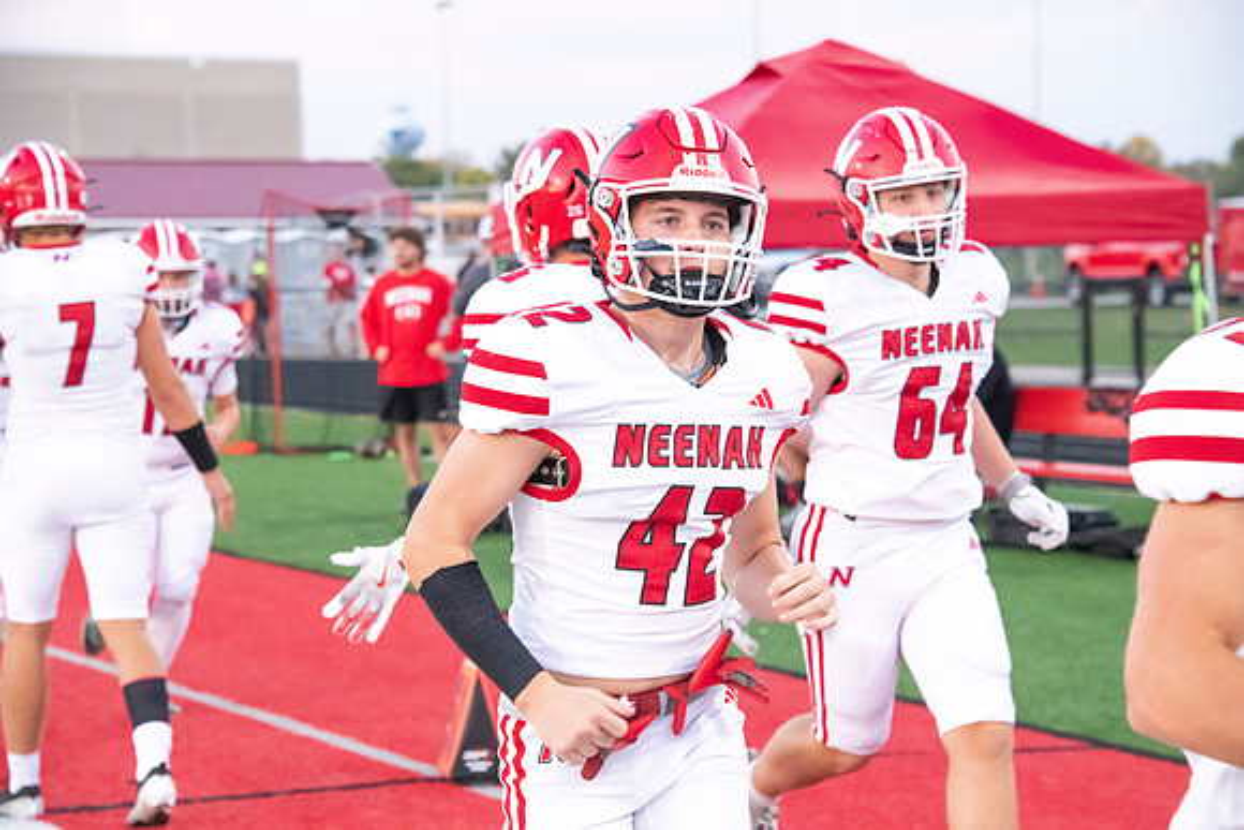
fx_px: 4320
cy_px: 415
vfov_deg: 11.0
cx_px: 622
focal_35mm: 125
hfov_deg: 16.4
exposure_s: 1/640
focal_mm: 125
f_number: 7.1
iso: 10000
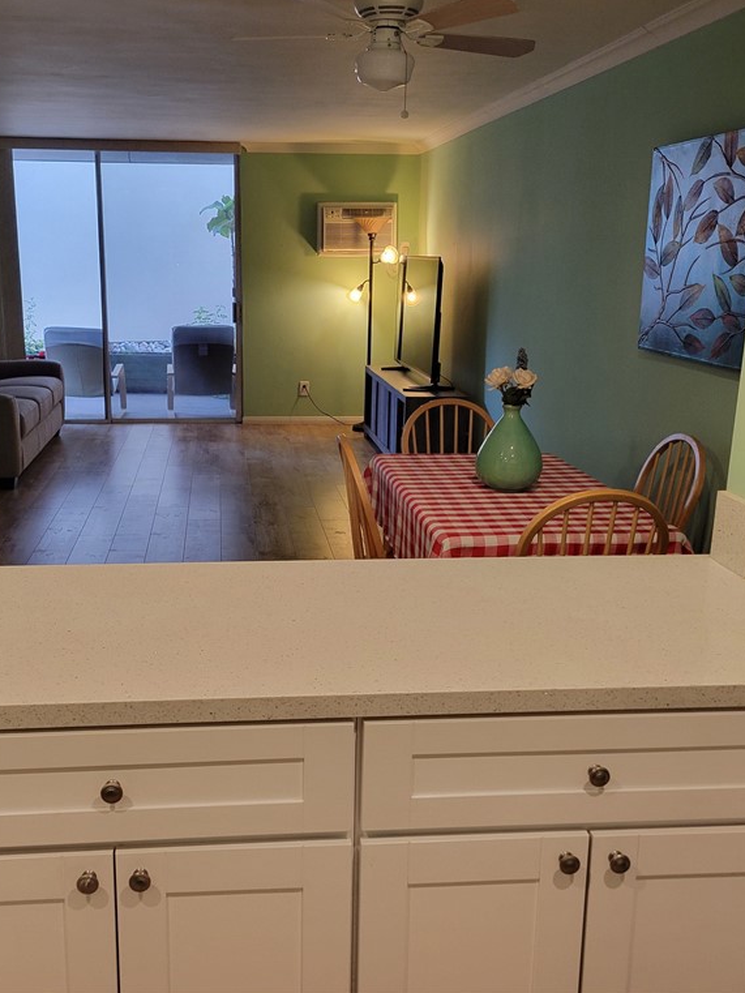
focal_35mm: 35
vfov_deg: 52.6
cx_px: 294
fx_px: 1004
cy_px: 493
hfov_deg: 40.5
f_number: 1.8
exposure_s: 1/120
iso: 250
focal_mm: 5.4
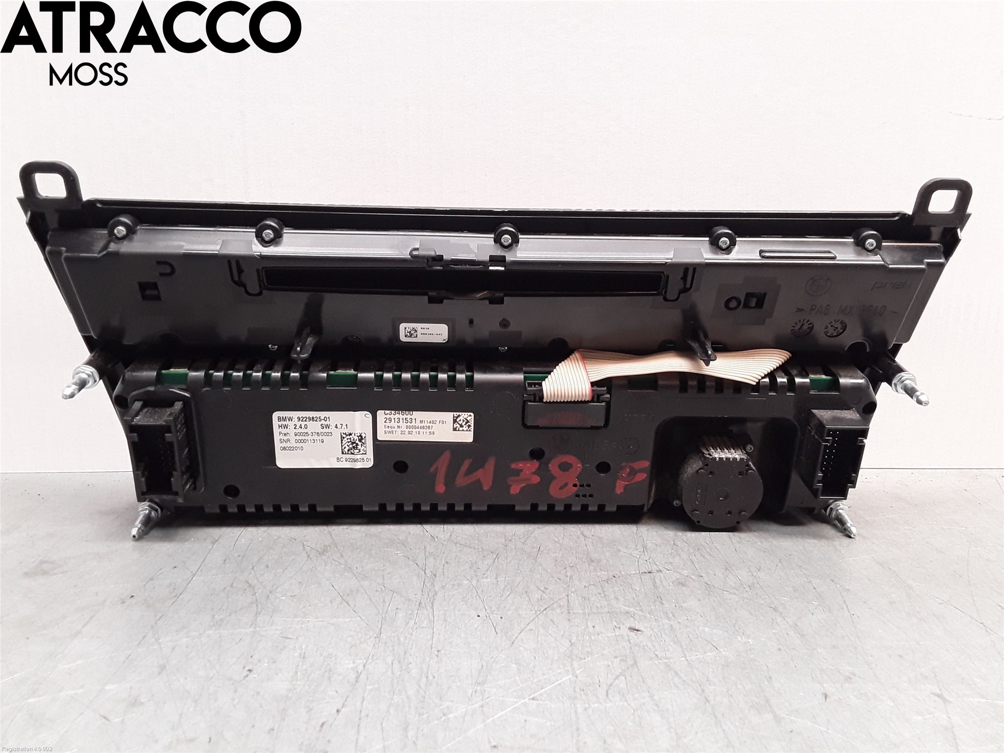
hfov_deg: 63.4
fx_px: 812
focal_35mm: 28
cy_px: 376
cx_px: 502
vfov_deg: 49.7
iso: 100
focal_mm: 2.91
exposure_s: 1/50
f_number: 1.9
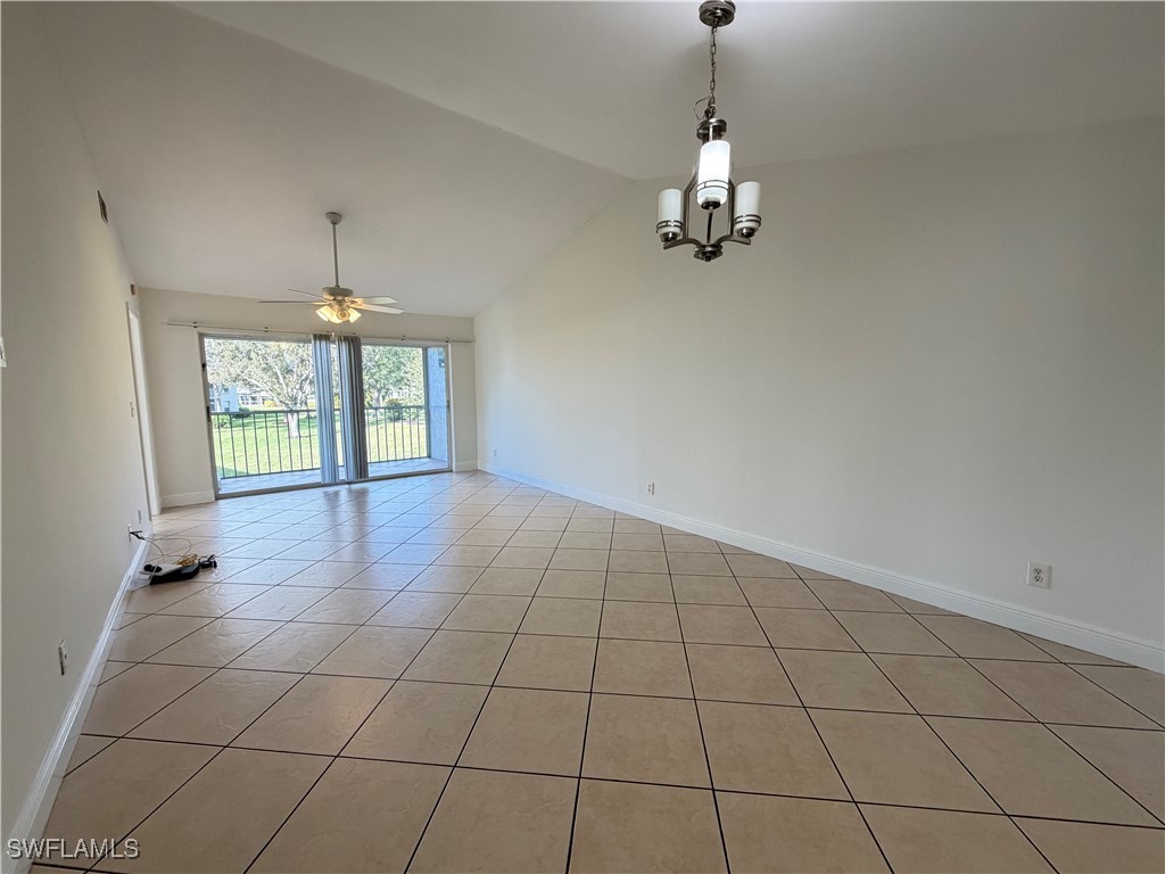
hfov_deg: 102.1
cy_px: 437
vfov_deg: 85.7
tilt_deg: -5.8
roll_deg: +0.5
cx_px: 582
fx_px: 471
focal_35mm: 14
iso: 250
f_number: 2.2
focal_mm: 2.22
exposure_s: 1/120
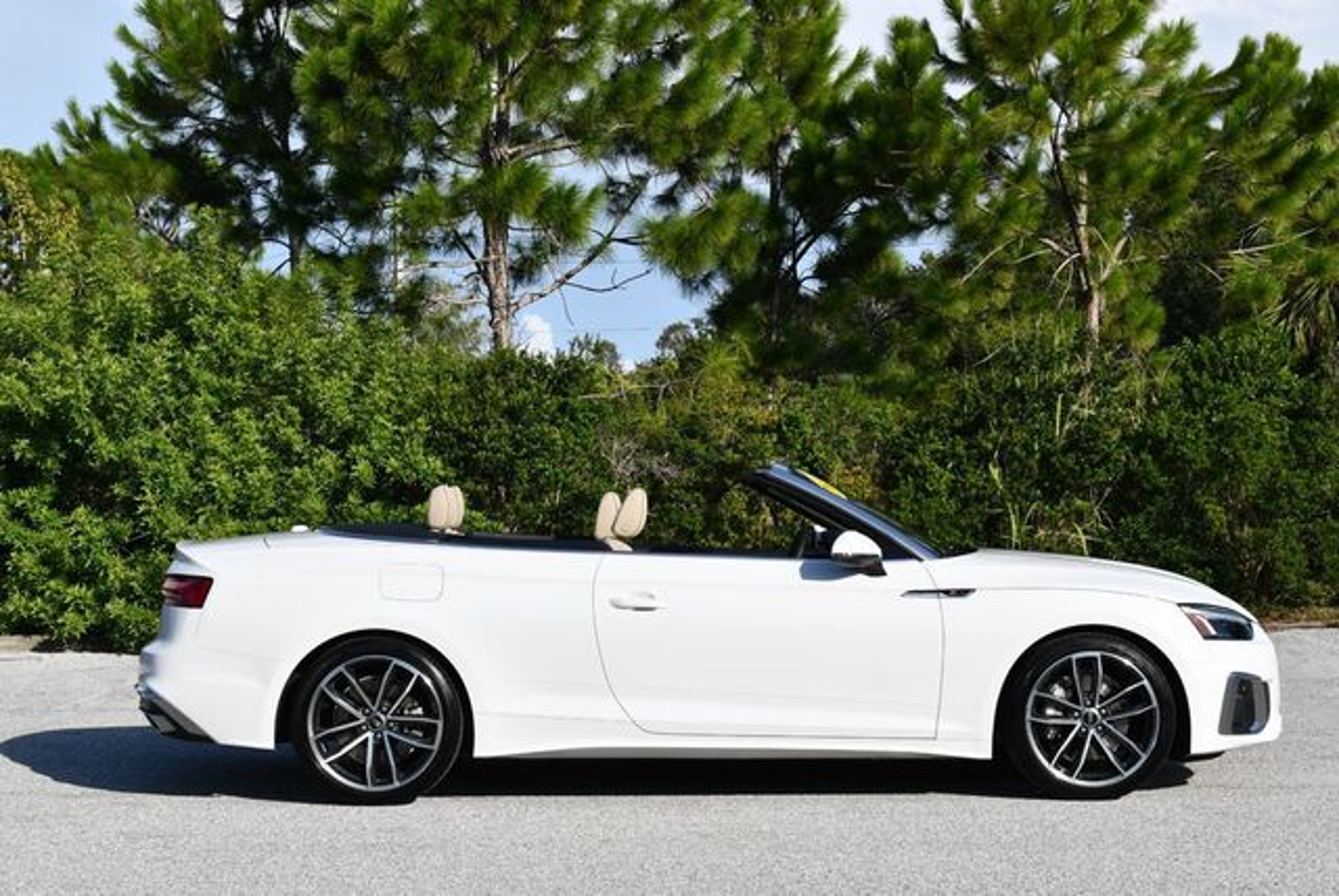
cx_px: 670
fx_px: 2234
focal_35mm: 60
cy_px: 448
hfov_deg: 33.4
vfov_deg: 22.7
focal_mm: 30
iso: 100
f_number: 8
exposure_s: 1/250
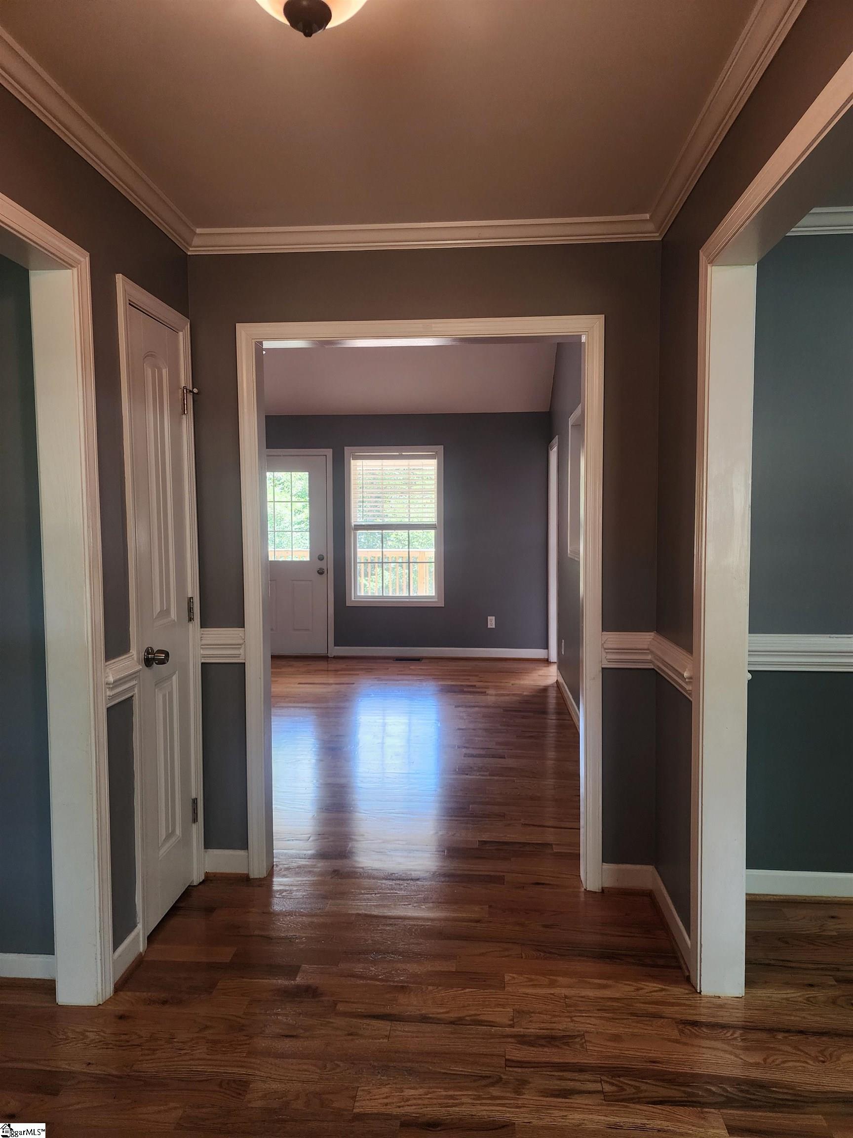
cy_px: 569
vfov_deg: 73.9
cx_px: 426
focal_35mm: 23
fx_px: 756
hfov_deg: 58.9
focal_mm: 6.4
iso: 250
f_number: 1.8
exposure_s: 1/120
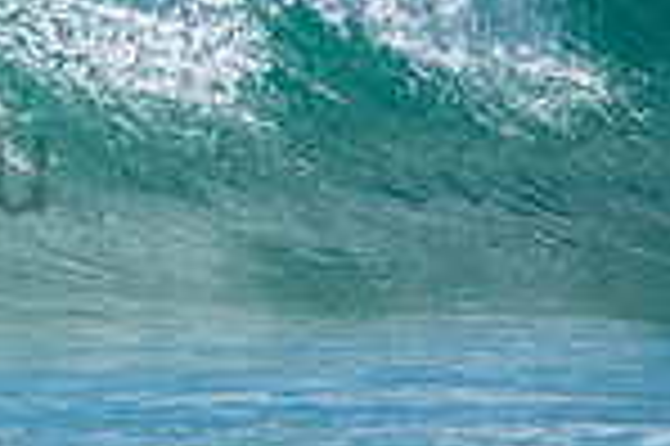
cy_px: 110
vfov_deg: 0.6
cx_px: -427
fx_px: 43390
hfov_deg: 0.9
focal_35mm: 2334
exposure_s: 1/1250
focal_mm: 400
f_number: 5.6
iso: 220
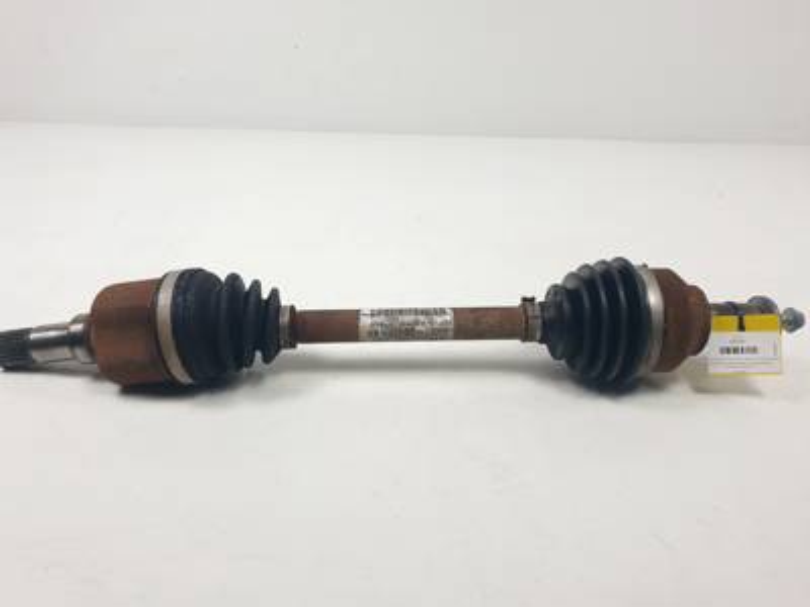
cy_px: 304
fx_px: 608
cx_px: 405
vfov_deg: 53.1
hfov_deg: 67.3
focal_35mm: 26
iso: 50
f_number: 2.4
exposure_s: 1/310
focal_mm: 4.3
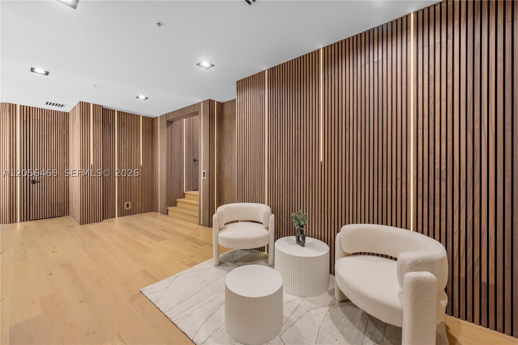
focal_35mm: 14
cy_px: 172
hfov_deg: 104.3
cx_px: 259
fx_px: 201
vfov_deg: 81.2
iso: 640
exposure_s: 1/3
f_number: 8
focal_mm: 14
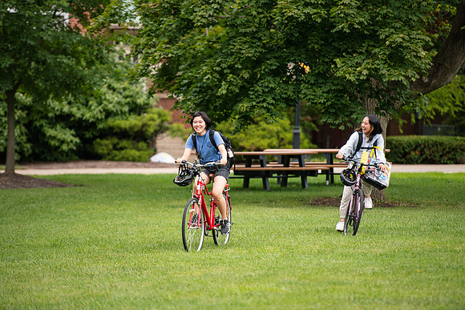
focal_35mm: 200
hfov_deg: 10.3
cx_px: 232
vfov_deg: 6.9
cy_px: 155
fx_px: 2584
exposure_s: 1/500
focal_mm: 200
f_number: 3.2
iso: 250
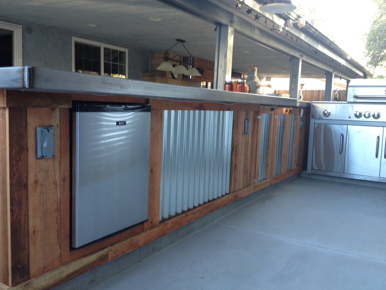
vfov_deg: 40.7
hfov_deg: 52.6
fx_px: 390
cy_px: 145
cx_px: 193
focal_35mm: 35
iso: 64
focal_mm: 4.28
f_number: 2.4
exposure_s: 1/40
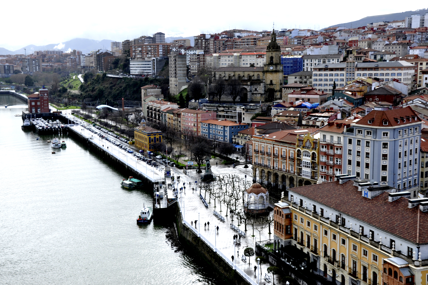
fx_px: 547
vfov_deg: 29.2
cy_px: 140
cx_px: 216
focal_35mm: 46
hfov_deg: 42.7
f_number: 13
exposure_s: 1/160
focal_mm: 30
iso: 200
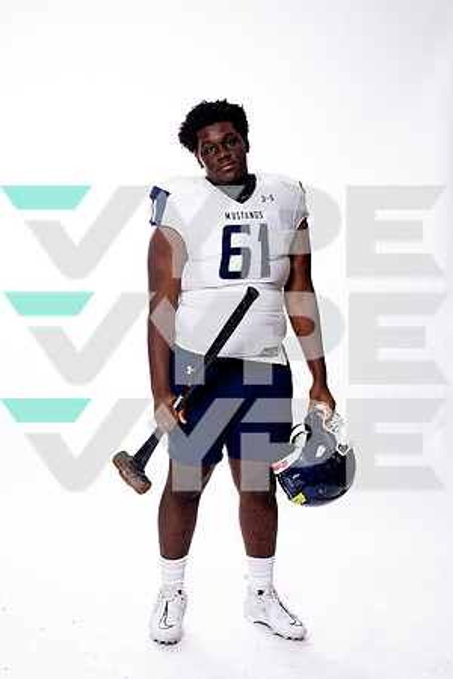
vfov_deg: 35.1
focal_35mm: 57
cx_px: 226
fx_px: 1076
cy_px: 340
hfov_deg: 23.8
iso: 400
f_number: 8
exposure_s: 1/250
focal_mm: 57
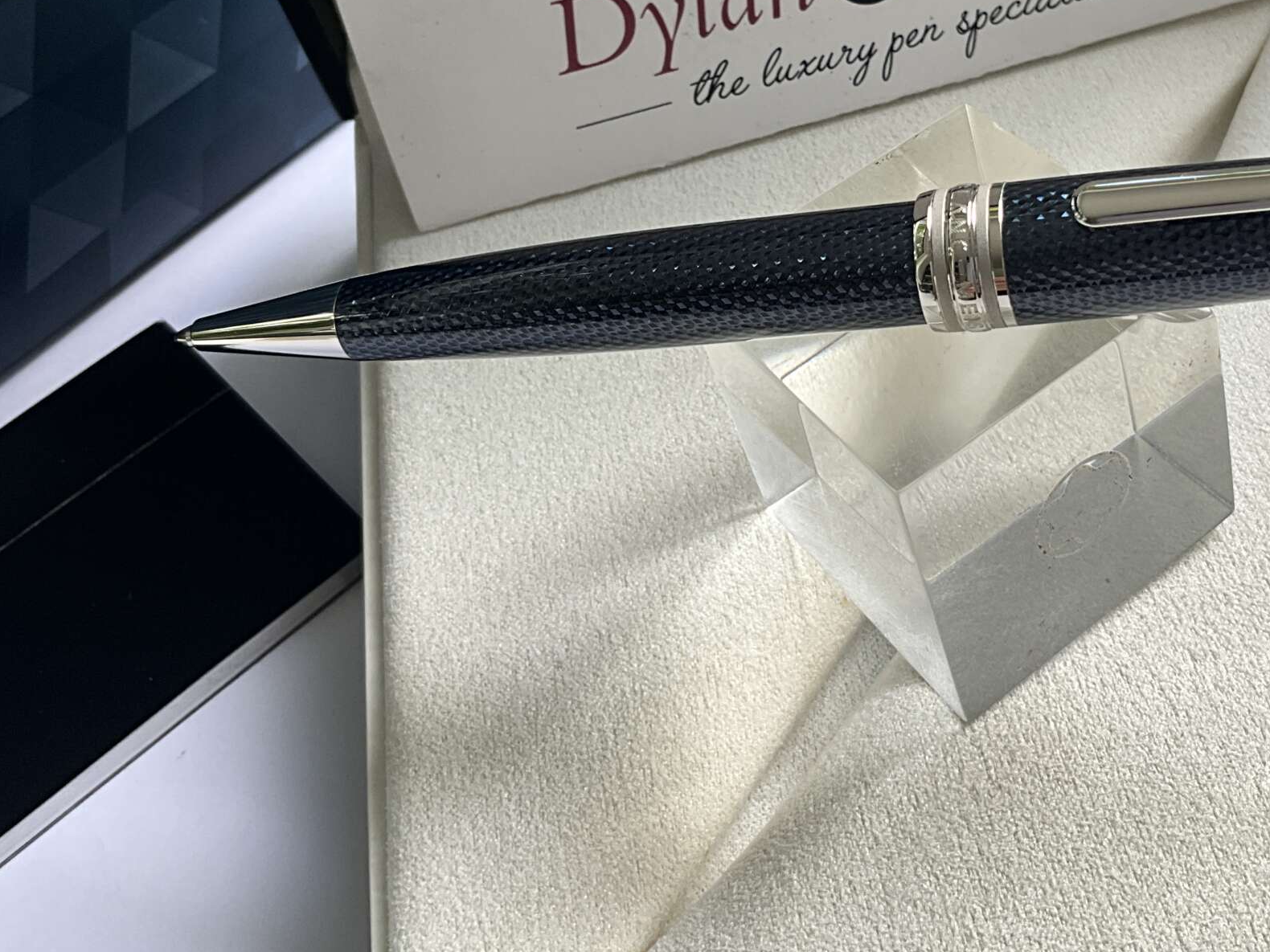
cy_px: 208
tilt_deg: -45.8
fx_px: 1724
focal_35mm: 47
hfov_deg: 39.8
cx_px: 873
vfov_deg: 30.2
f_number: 1.8
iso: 20
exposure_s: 1/122
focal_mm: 3
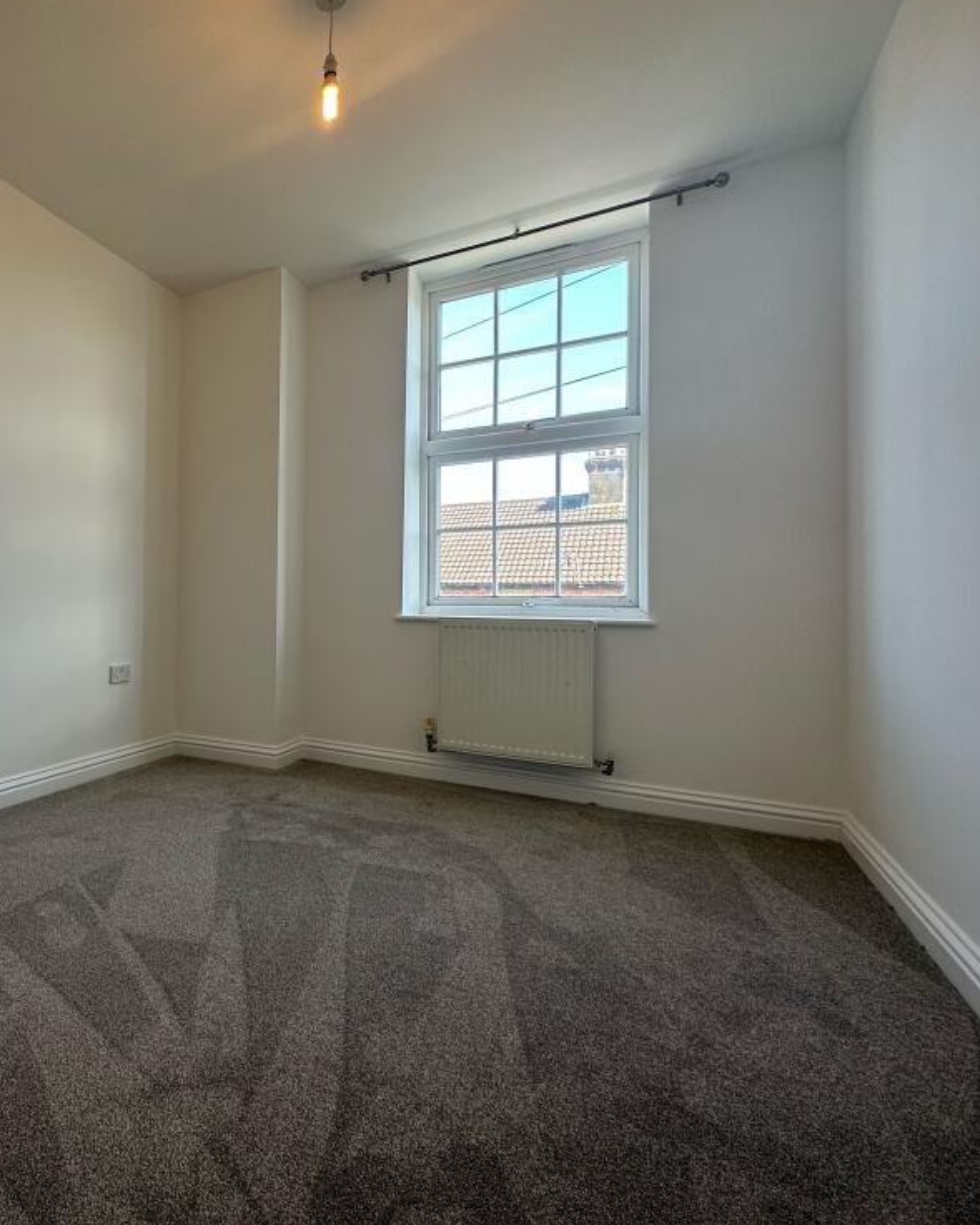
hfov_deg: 63.7
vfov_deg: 83.3
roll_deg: -1.3
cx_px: 175
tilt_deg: +0.2
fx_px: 689
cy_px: 596
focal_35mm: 19
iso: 50
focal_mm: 2.22
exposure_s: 1/100
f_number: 2.2
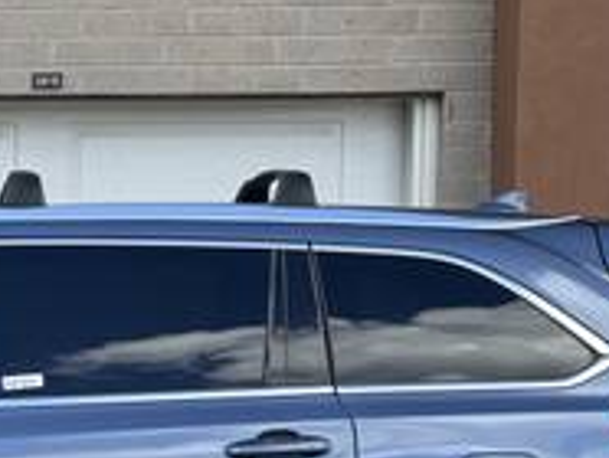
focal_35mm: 165
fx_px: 2907
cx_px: -131
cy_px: 622
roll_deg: -0.1
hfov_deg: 11.7
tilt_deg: -5.5
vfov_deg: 8.9
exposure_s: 1/876
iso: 64
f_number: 1.78
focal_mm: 6.76
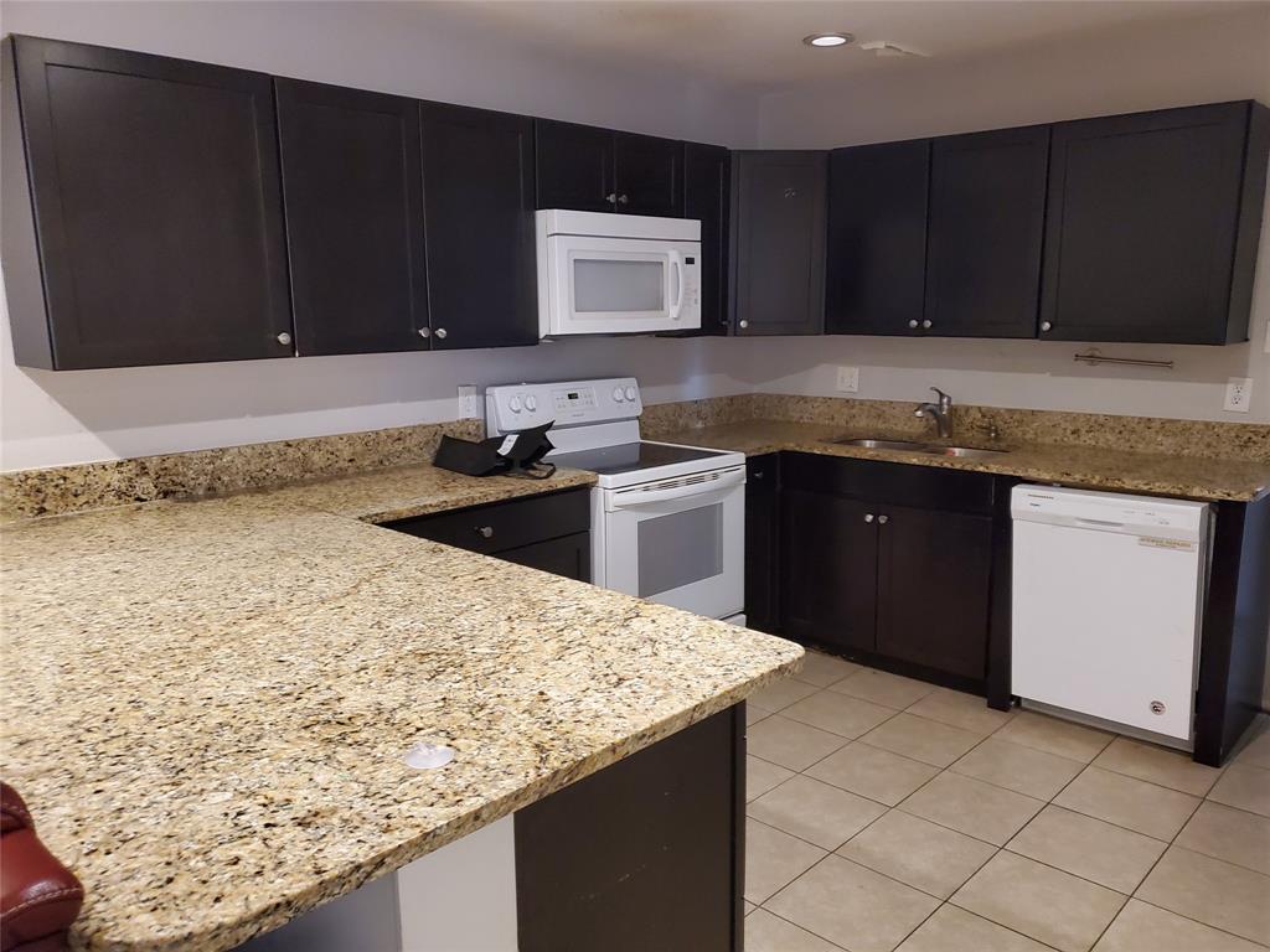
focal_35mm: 26
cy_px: 476
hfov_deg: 67.3
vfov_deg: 53.1
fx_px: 954
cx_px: 635
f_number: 1.5
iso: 640
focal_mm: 4.3
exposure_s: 1/40
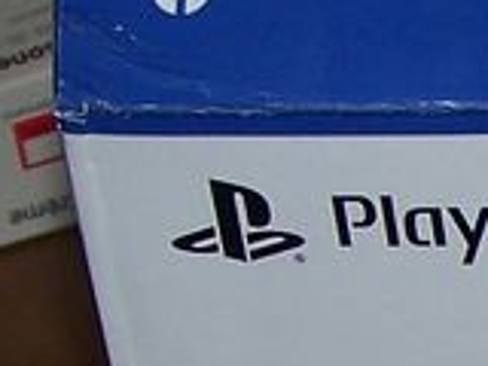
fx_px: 4483
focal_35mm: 318
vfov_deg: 4.6
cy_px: 604
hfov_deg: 5.9
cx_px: 1272
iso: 80
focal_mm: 8.5
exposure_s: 1/60
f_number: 3
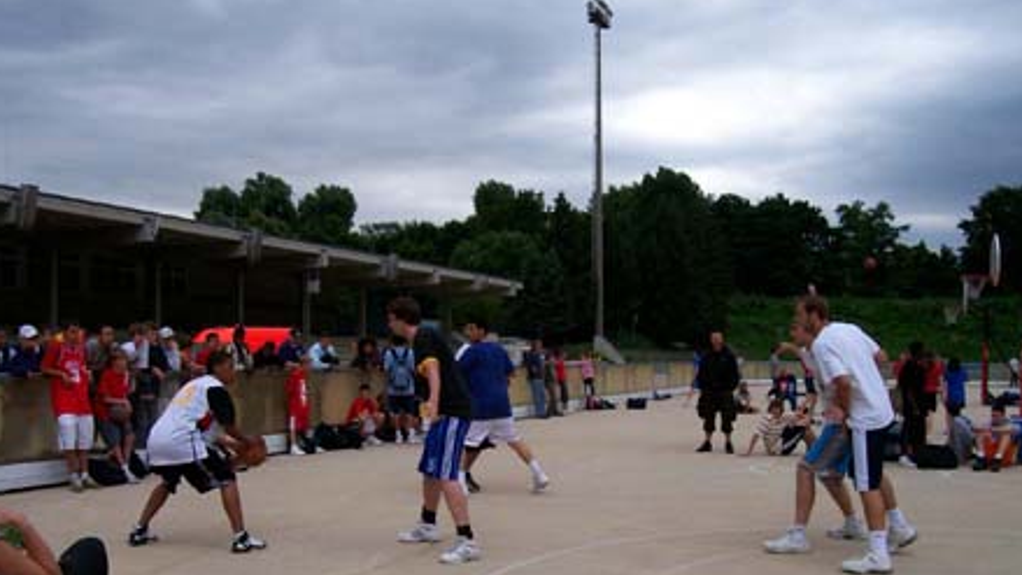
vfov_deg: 31.0
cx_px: 510
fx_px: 1030
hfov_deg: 52.8
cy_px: 382
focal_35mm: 38
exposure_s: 1/282
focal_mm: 5.6
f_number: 5.1
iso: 80
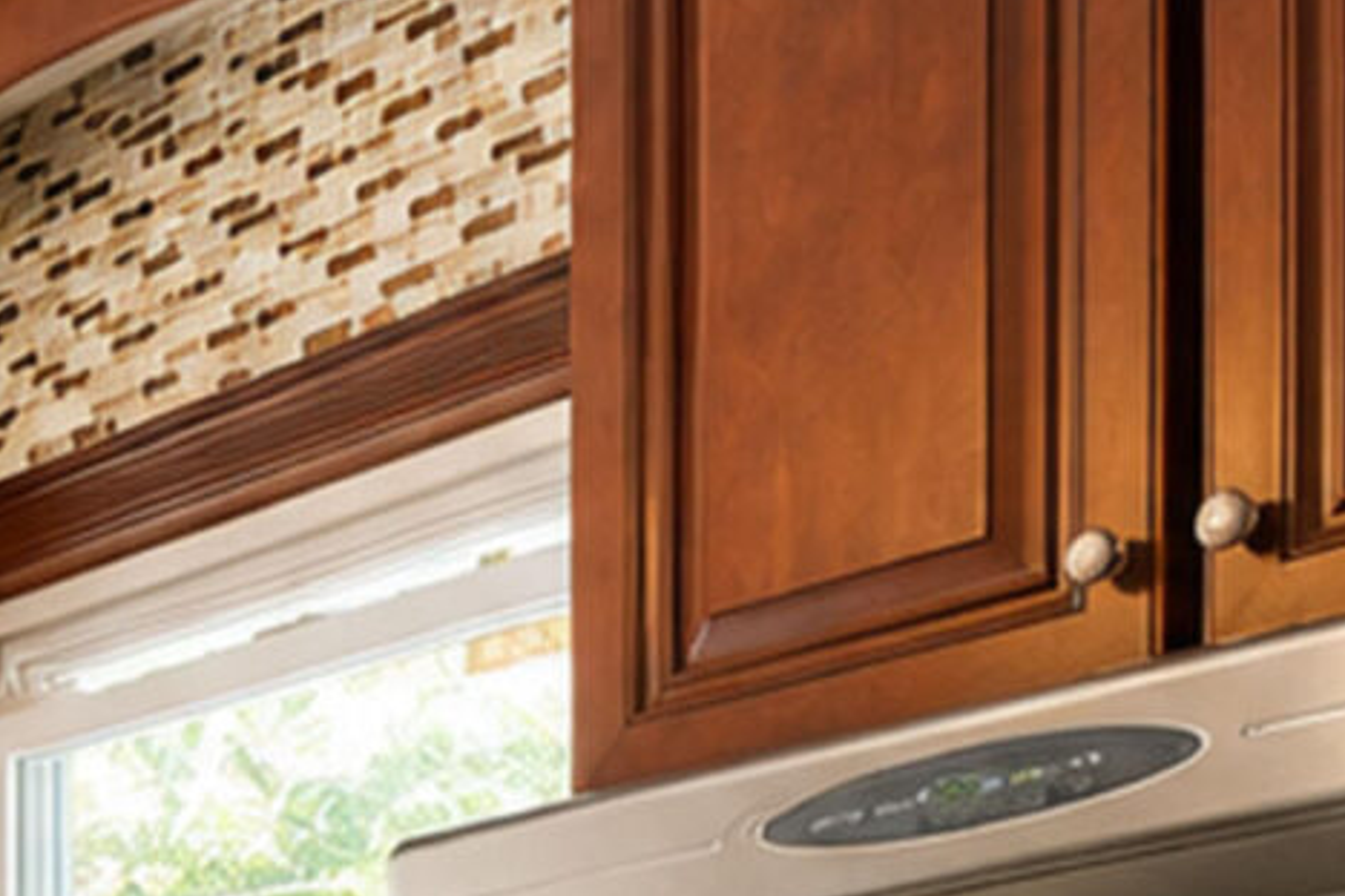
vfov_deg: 14.8
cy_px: 1544
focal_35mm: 82
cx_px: -1198
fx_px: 3063
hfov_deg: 18.3
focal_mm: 10
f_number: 4.5
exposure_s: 1/40
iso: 2000
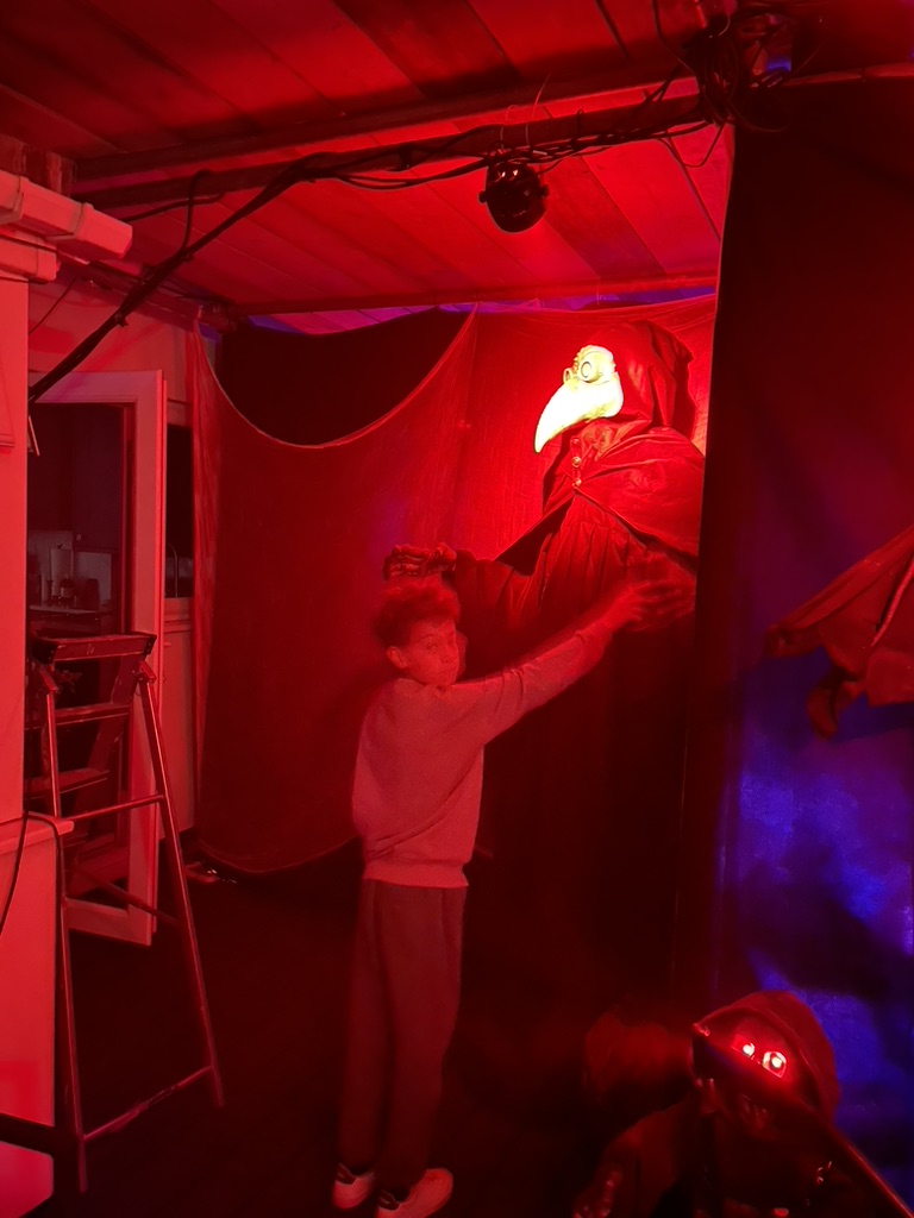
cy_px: 609
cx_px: 457
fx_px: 915
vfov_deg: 67.3
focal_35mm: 26
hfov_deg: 53.1
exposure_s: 1/4
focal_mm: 4.2
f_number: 1.6
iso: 1600
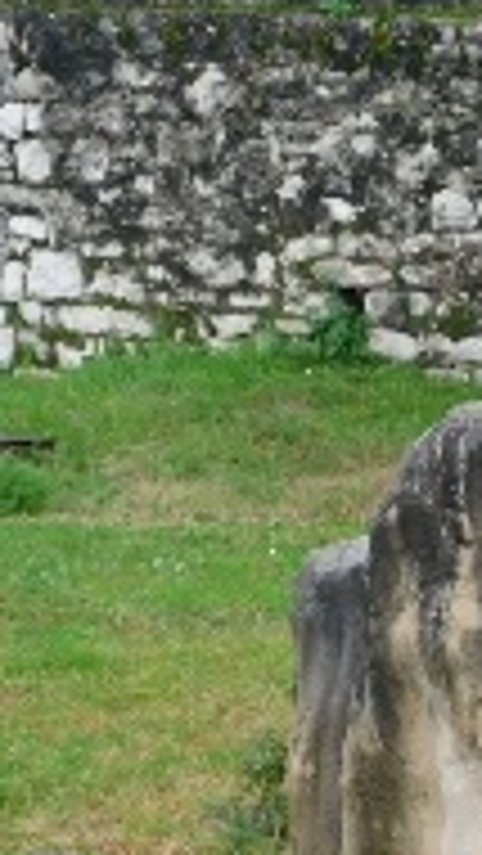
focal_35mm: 171
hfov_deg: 7.1
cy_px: -54
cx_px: 189
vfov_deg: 12.4
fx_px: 3882
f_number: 3.8
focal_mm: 9
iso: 125
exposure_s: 1/320
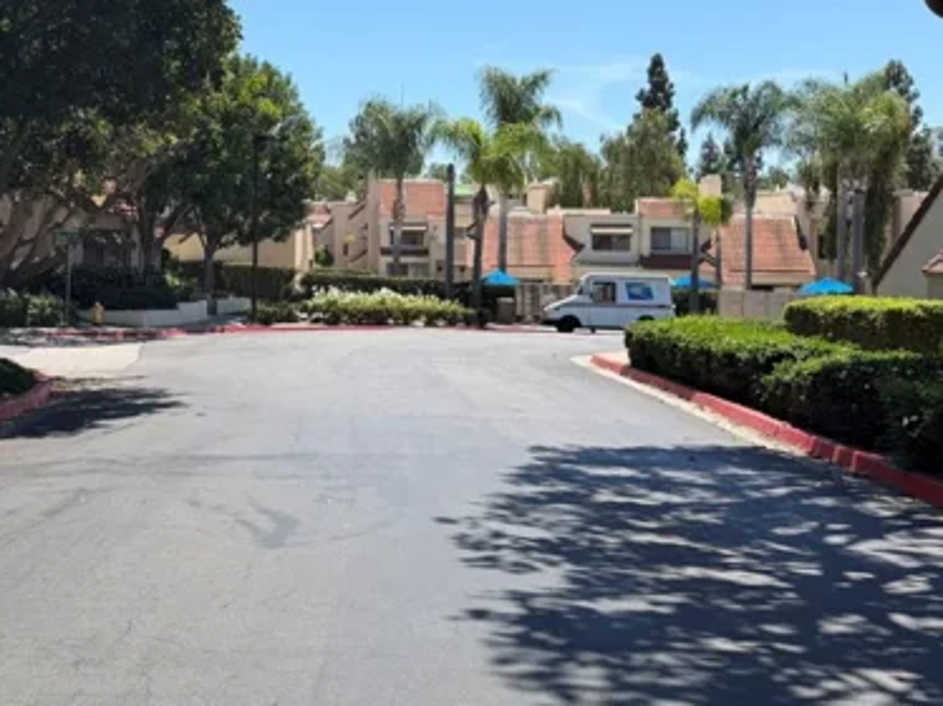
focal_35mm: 48
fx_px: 1307
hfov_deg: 39.2
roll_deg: -1.1
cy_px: 224
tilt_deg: +2.8
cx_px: 311
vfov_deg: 30.0
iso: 80
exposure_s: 1/3584
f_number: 1.78
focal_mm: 6.76
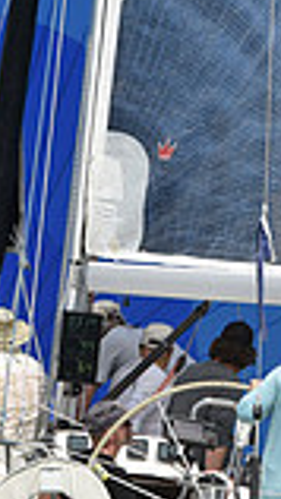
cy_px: 384
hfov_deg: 1.6
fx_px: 10149
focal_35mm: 767
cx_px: 104
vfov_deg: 2.8
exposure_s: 1/800
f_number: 13
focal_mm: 200
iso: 320
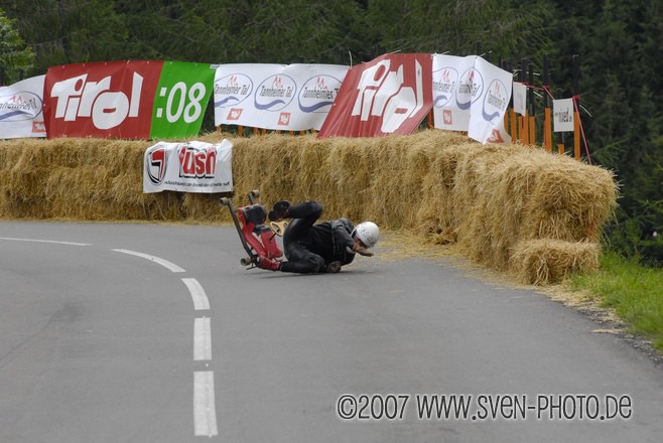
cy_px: 222
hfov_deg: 6.9
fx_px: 5530
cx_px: 332
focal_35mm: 300
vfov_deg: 4.6
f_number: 8
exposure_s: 1/1000
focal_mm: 200
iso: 400
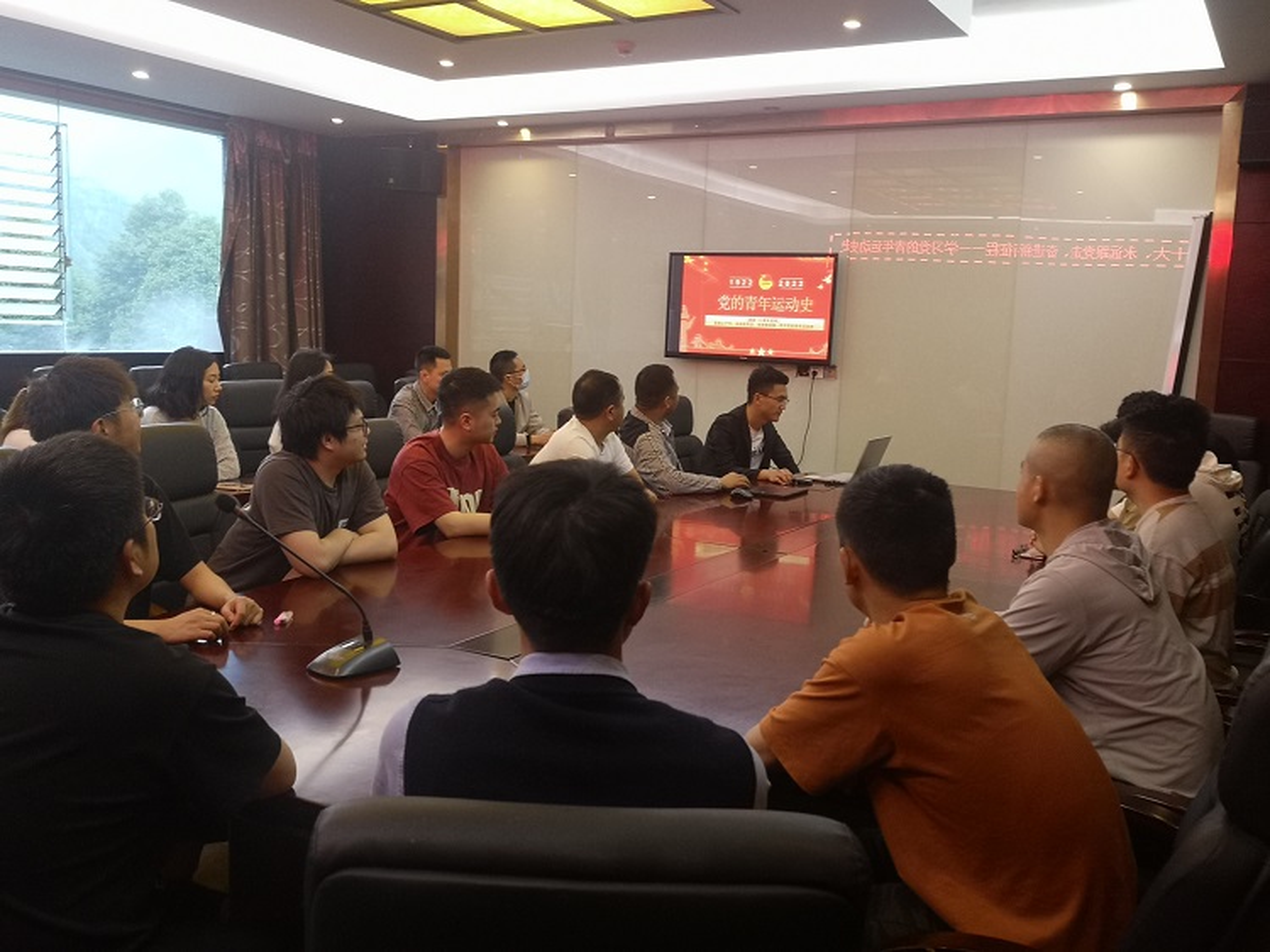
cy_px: 476
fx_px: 1137
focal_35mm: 31
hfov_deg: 58.4
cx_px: 635
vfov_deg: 45.4
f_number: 1.8
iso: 160
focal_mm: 3.95
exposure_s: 1/33.3
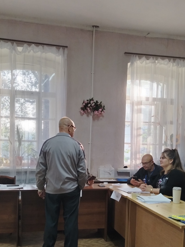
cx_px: 90
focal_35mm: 40
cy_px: 164
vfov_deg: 46.1
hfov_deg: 36.0
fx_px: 285
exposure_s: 1/50
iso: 353
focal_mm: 5.25
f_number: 1.75
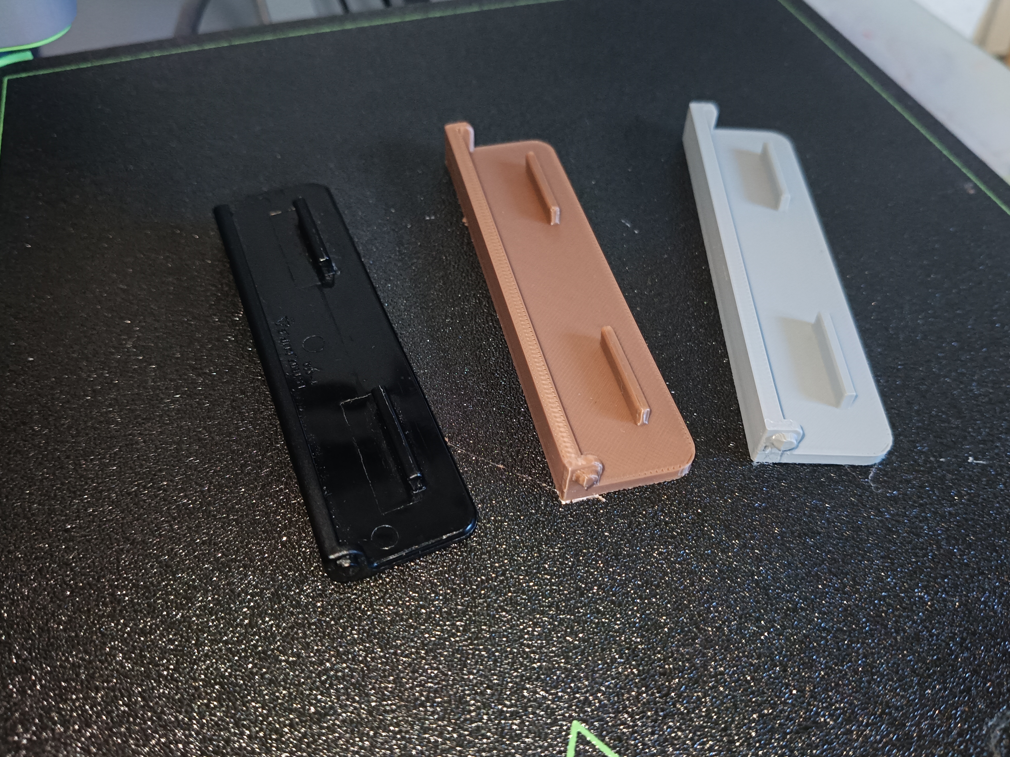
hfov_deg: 65.3
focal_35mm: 27
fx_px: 788
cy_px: 382
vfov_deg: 51.4
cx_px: 509
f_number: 1.88
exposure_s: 1/30
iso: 1600
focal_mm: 4.84
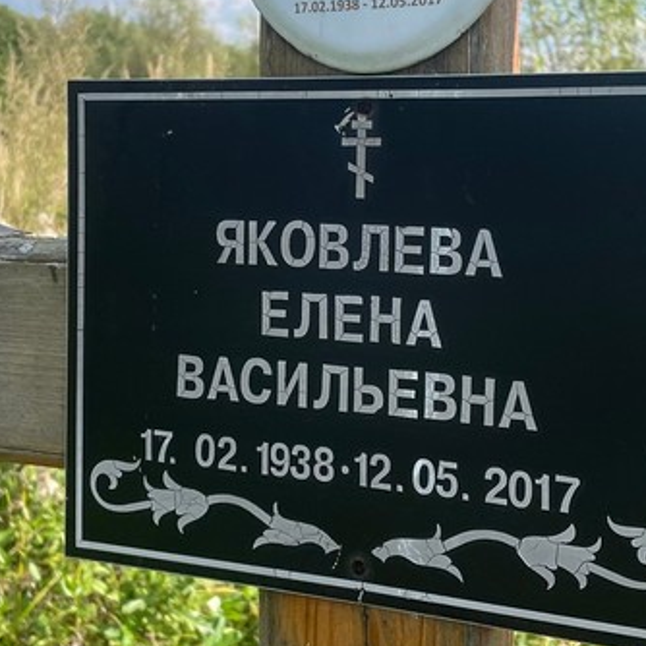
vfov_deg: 30.9
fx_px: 1161
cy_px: 230
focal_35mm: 55
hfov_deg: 31.1
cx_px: 333
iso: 32
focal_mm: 4.2
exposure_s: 1/1984
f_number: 1.6
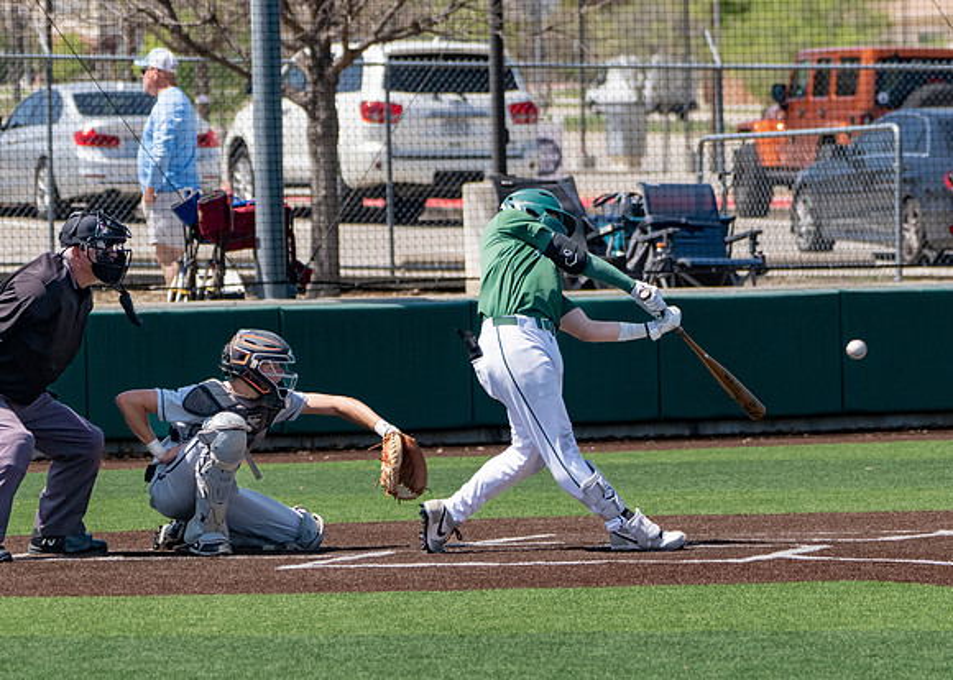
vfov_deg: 4.3
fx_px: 9117
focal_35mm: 337
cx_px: 550
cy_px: 344
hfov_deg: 6.0
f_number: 7.1
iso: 1000
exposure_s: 1/2500
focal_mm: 224
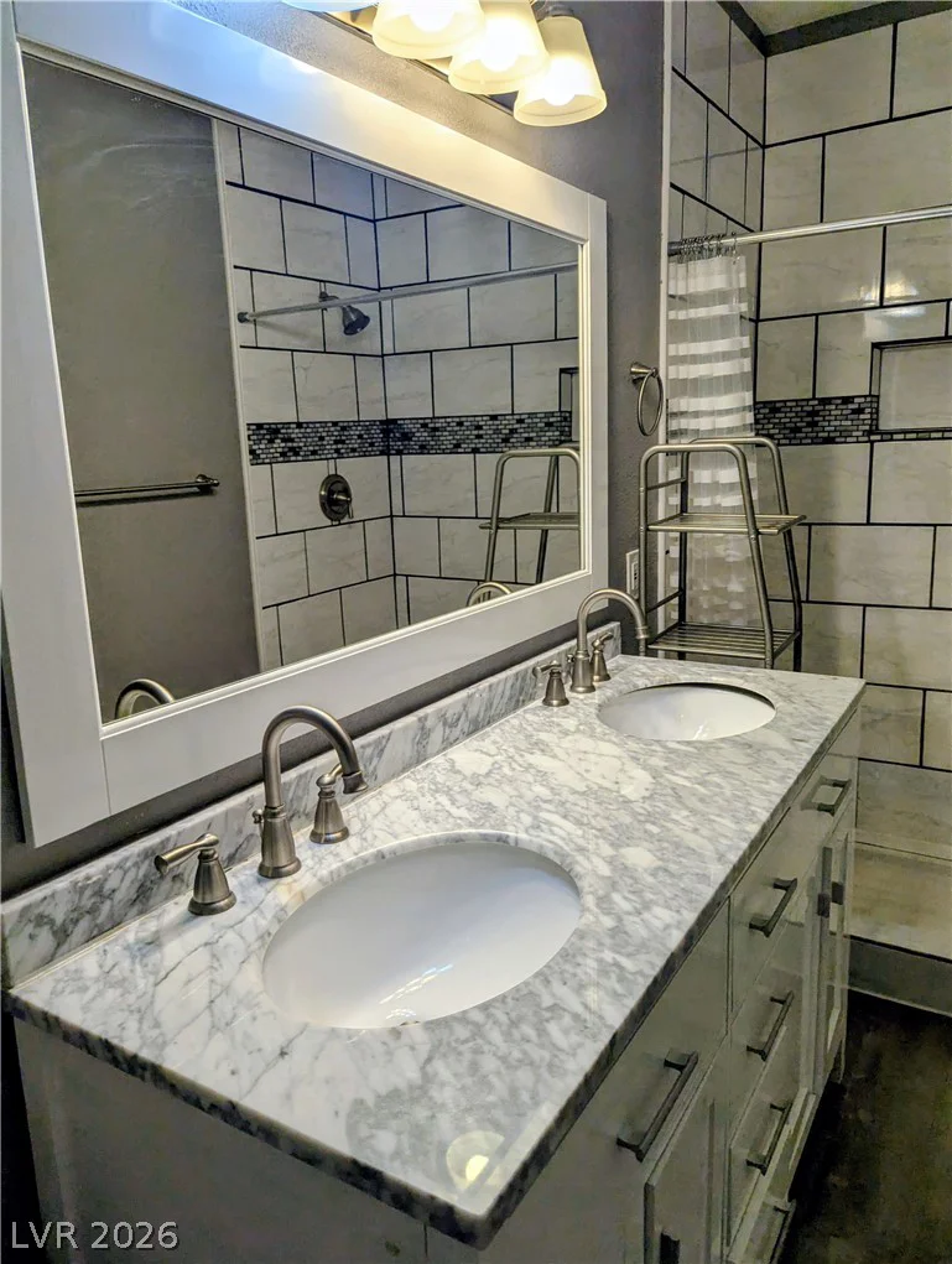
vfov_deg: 71.5
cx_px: 476
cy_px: 632
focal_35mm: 24
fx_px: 878
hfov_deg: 56.9
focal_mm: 6.81
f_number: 1.85
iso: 53
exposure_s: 1/177
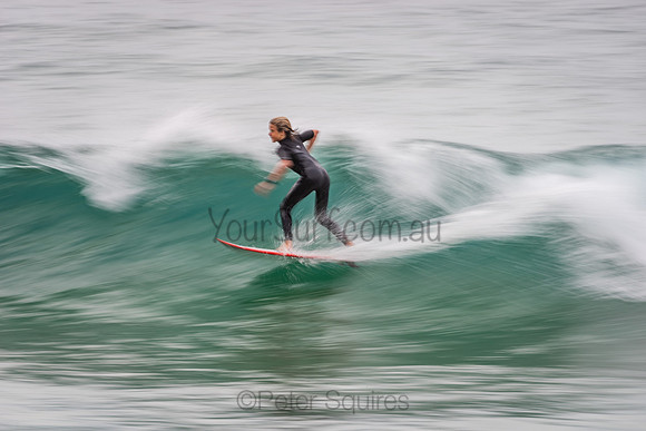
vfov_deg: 2.8
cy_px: 216
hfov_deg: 4.1
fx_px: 8974
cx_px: 323
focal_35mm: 500
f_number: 14
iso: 64
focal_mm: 500
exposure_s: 1/20
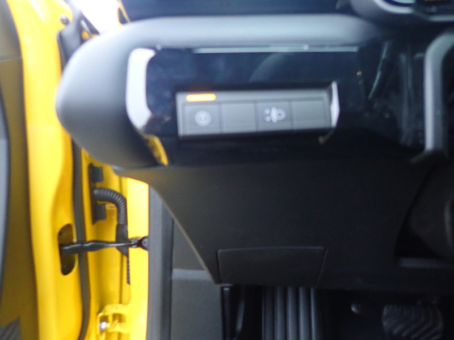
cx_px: 227
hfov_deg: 69.4
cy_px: 170
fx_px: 328
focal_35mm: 25
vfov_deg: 54.9
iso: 800
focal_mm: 4.5
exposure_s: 1/20
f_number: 2
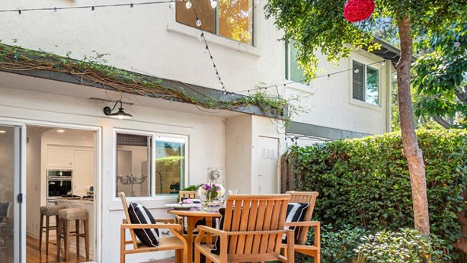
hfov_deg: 65.1
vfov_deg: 40.5
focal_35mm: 28
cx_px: 136
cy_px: 193
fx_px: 347
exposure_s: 1/15
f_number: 8
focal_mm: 16
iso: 100
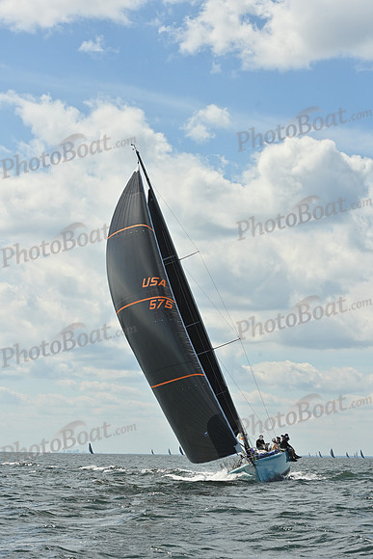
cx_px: 186
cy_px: 280
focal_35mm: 98
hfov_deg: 14.0
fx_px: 1522
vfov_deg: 20.8
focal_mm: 98
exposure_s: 1/1250
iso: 250
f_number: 10
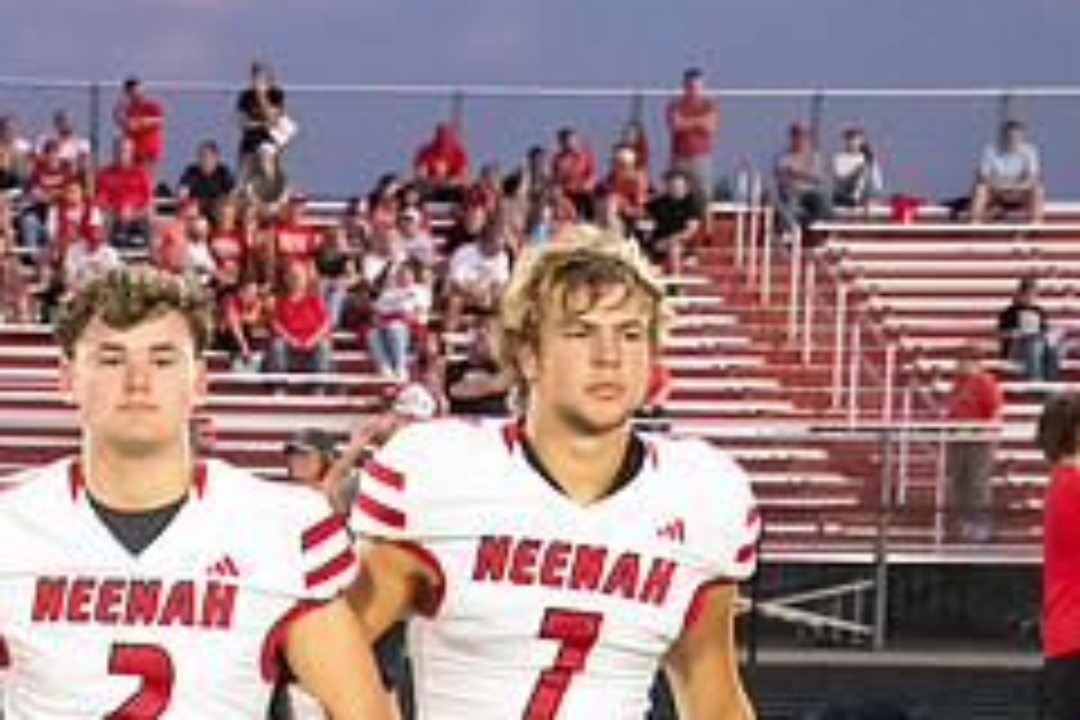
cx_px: -63
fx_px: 4500
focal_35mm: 150
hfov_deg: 13.5
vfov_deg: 9.1
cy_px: 808
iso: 10000
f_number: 7.1
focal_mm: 62
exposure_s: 1/200
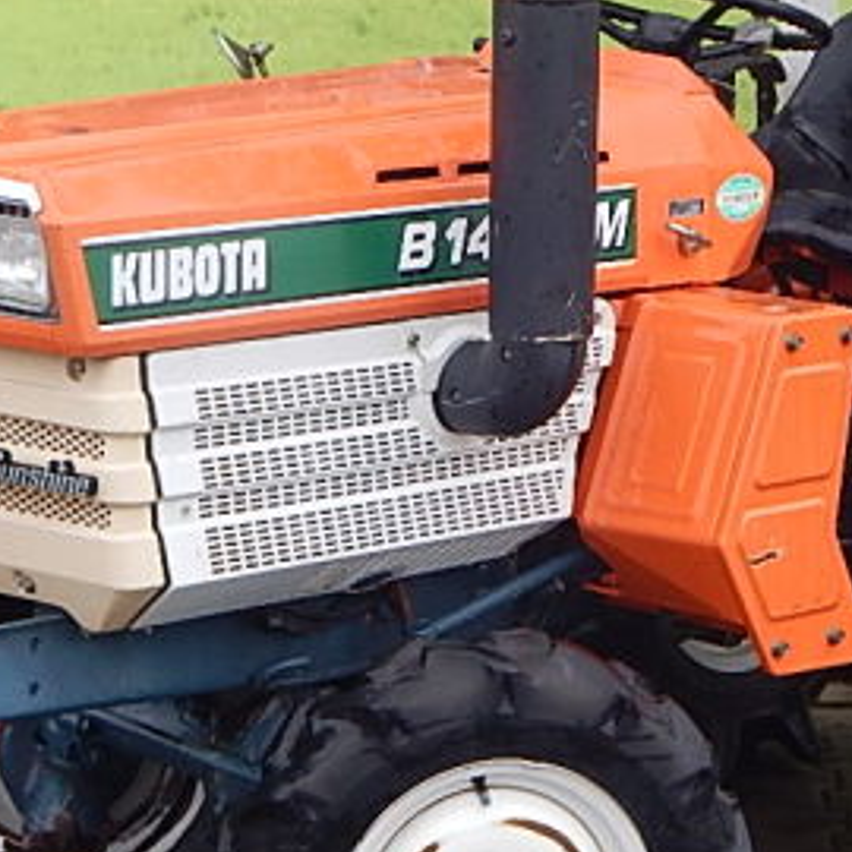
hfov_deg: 12.4
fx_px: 3926
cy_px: 136
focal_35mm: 141
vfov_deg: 12.3
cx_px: 530
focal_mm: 7.7
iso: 125
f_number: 3.6
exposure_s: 1/100
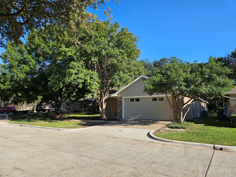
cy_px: 88
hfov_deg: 73.9
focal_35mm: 23
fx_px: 157
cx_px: 118
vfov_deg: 58.9
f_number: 1.8
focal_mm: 5.4
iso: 25
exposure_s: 1/1262
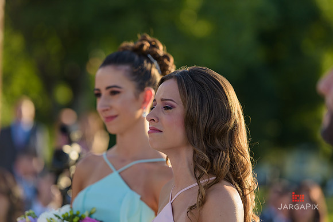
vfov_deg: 8.9
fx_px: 1434
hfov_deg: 13.2
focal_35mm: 155
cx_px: 166
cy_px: 111
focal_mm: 155
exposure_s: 1/1600
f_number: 3.2
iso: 200
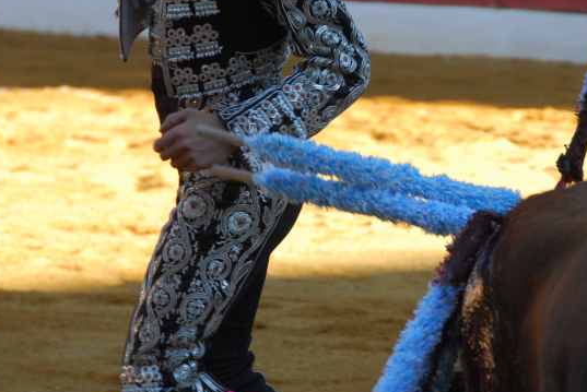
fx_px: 6070
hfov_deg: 5.5
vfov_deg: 3.7
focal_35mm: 372
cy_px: 136
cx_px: 406
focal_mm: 130
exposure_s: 1/500
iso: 640
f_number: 5.6
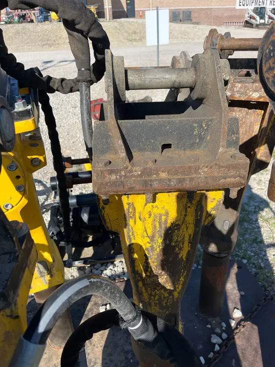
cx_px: 138
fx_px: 275
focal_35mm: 26
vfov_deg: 67.3
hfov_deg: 53.1
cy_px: 184
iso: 50
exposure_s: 1/2410
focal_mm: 5.1
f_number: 1.6
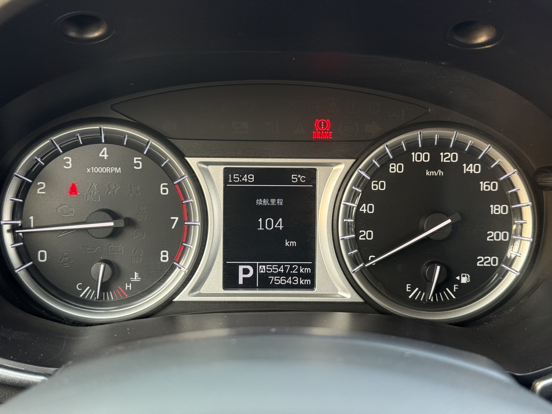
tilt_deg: -22.1
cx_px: 276
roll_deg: -1.0
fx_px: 765
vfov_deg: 30.3
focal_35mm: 48
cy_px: 207
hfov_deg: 39.7
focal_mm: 6.76
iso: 100
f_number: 1.78
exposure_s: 1/100
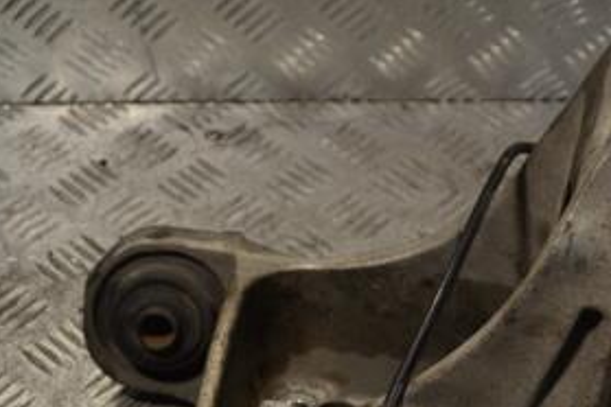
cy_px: 326
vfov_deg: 19.0
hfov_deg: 28.2
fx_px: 1205
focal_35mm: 71
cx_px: 429
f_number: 5.6
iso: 250
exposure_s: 1/125
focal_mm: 22
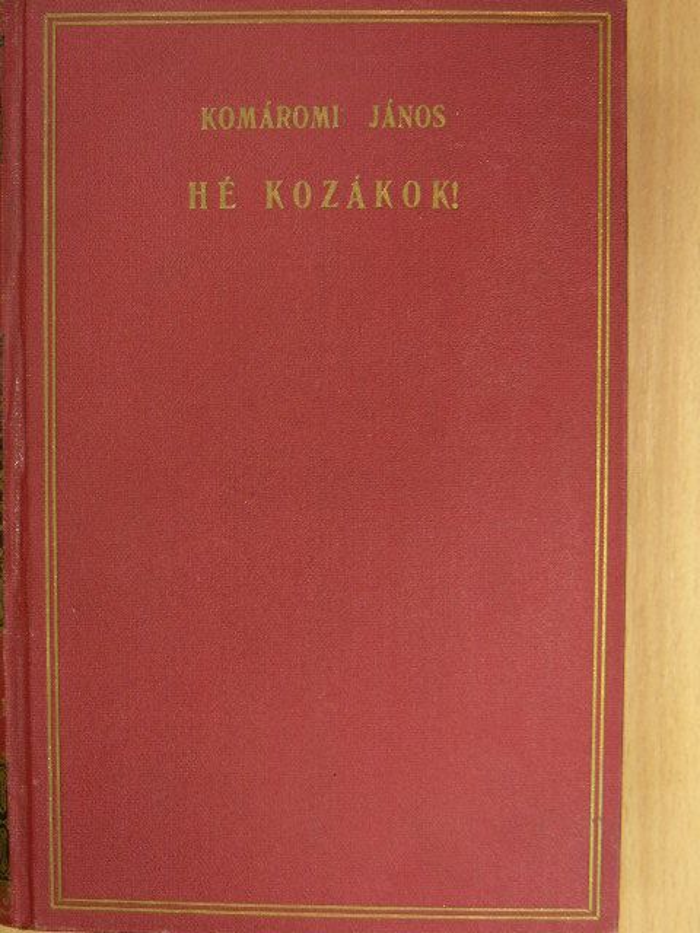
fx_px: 1699
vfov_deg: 30.7
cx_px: 350
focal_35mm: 63
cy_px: 466
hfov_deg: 23.3
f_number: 3.5
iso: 50
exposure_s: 1/4.1
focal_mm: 10.5
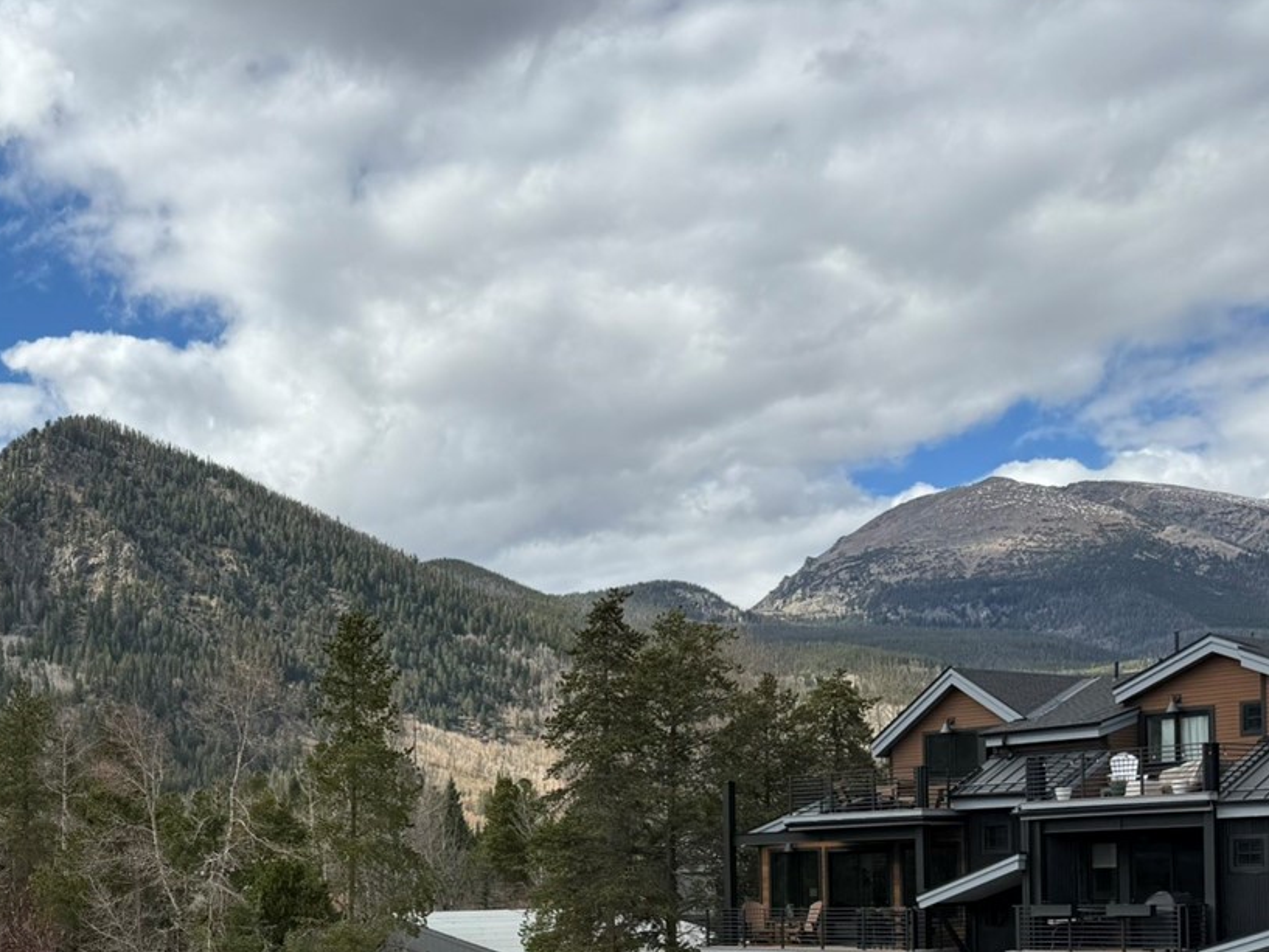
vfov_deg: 29.4
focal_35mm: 47
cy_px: 891
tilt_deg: +0.5
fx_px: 1723
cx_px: 113
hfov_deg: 37.6
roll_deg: +1.0
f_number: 1.78
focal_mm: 6.76
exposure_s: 1/4405
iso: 80
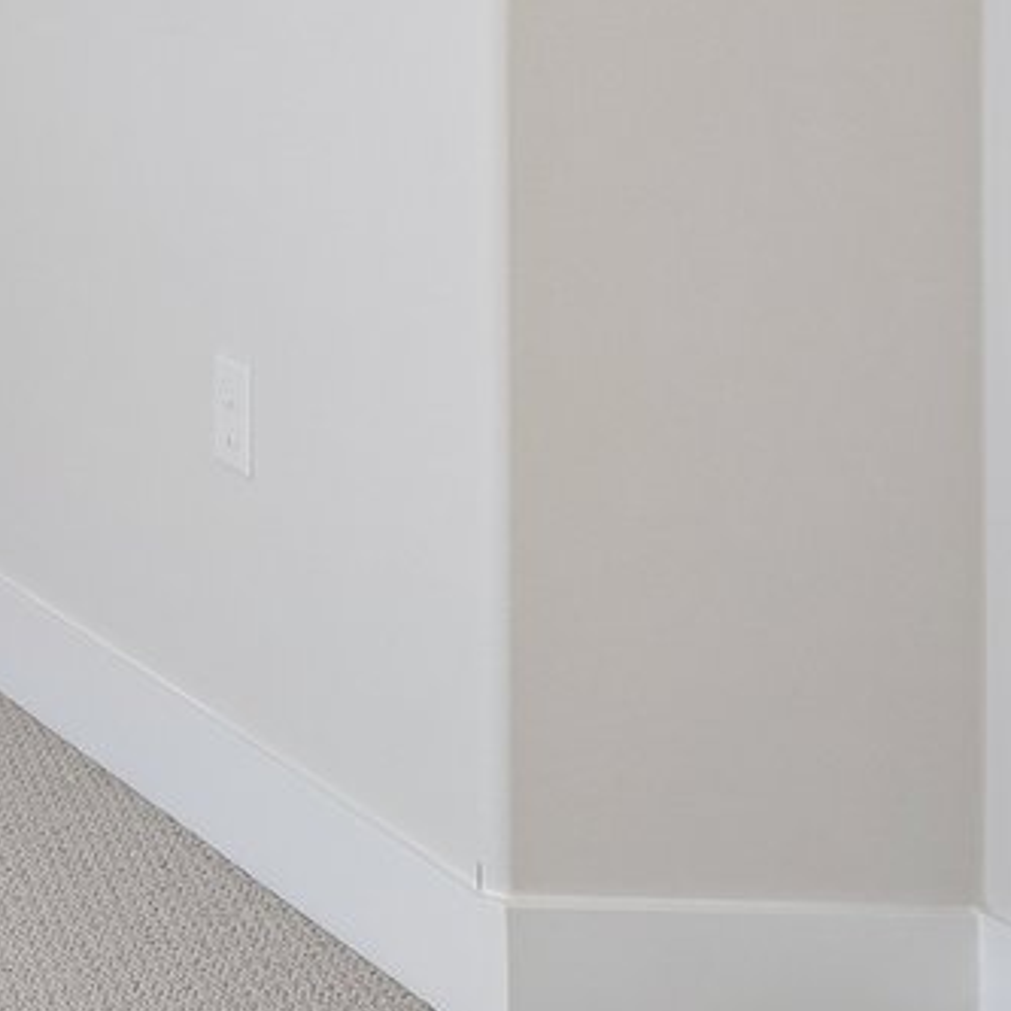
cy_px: -342
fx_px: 3106
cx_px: -1491
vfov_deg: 17.3
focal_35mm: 94
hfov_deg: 13.2
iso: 125
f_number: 8
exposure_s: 1/30
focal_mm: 18
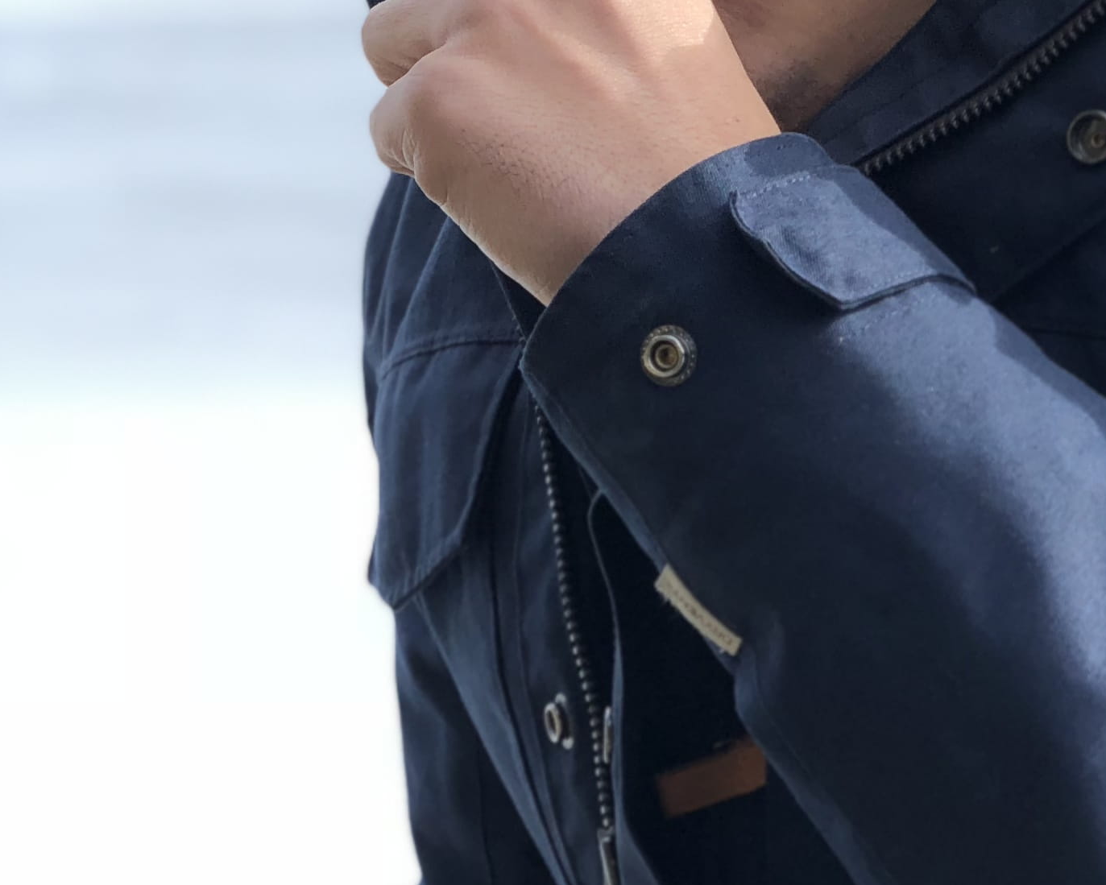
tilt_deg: -0.5
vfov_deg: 10.2
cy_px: -142
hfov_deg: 12.9
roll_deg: +2.7
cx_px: 512
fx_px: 4878
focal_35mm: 149
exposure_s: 1/178
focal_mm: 6
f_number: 2.4
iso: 16
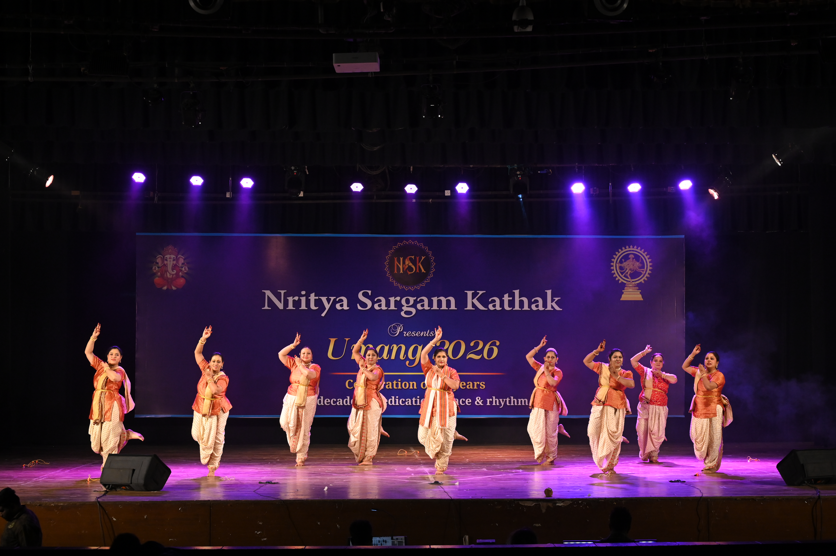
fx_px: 1323
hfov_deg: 35.1
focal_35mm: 57
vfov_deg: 23.7
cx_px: 418
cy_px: 278
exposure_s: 1/200
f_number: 5.6
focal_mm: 57
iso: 2500
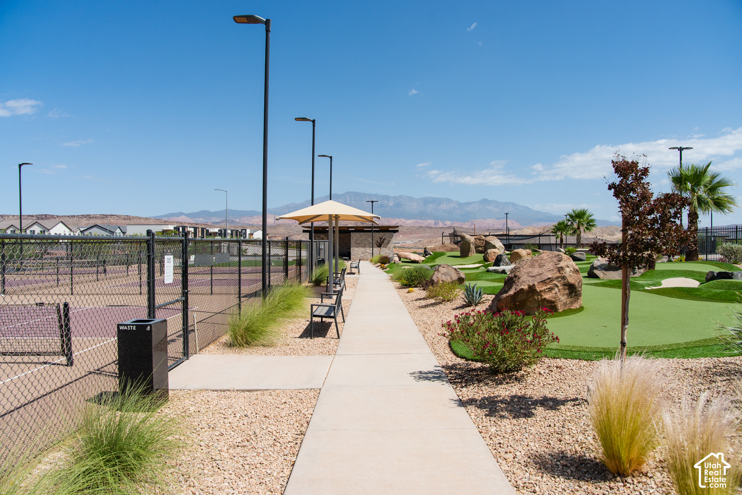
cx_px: 371
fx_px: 495
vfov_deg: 53.1
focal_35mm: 24
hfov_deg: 73.7
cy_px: 248
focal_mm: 24
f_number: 5.6
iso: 400
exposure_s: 1/4000
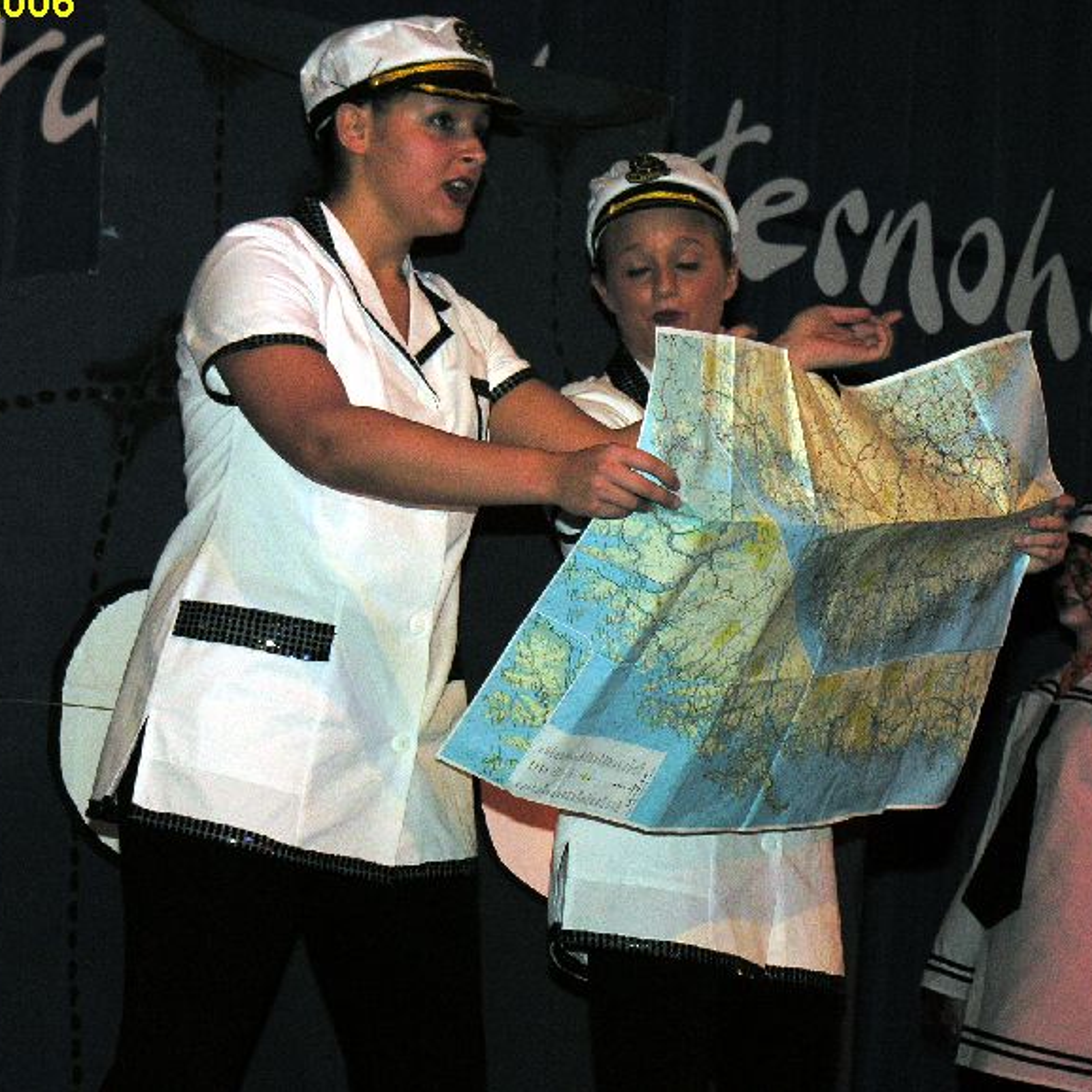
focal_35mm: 159
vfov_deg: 11.0
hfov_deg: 11.0
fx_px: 5675
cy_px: 516
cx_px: 594
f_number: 4.3
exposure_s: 1/120
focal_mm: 32.4
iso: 100
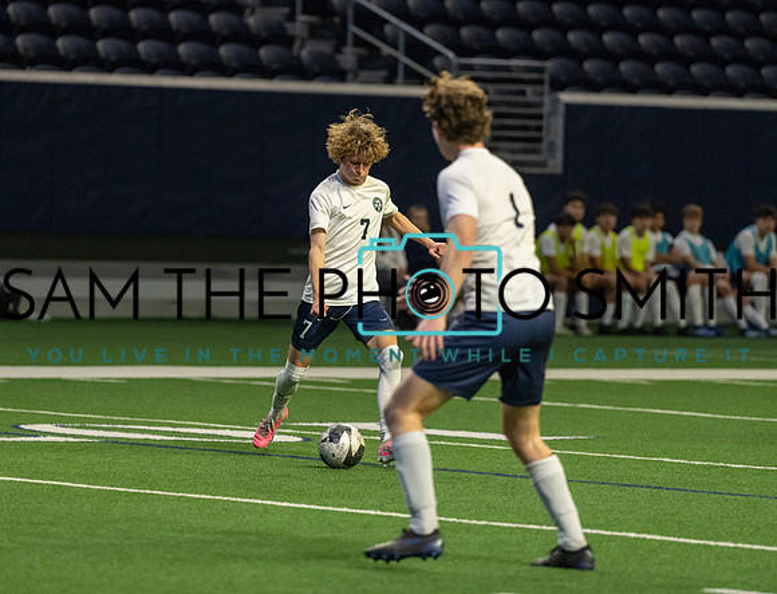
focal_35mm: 276
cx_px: 340
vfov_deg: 5.5
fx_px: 6229
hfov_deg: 7.1
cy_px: 262
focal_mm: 200
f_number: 3.2
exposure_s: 1/1250
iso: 5000
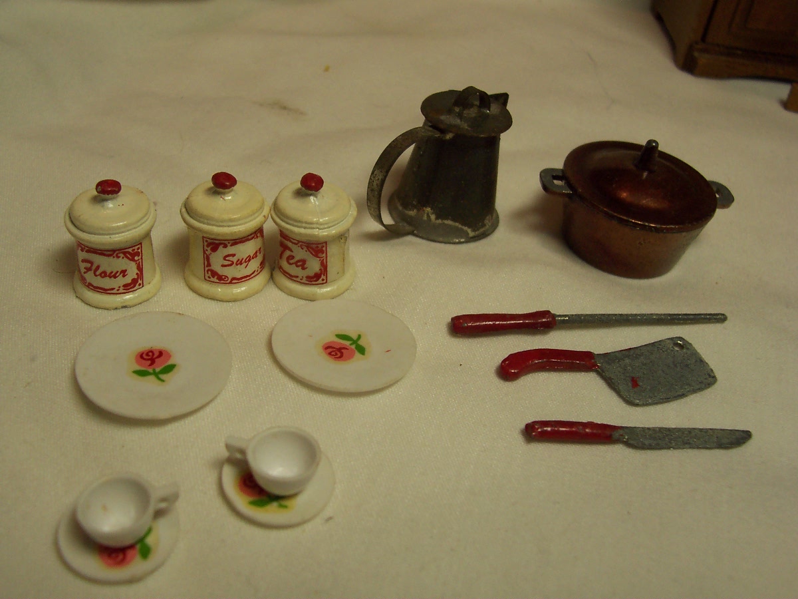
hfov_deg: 50.1
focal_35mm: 37
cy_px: 300
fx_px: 853
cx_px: 399
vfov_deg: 38.7
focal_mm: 5.6
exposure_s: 1/125
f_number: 2.8
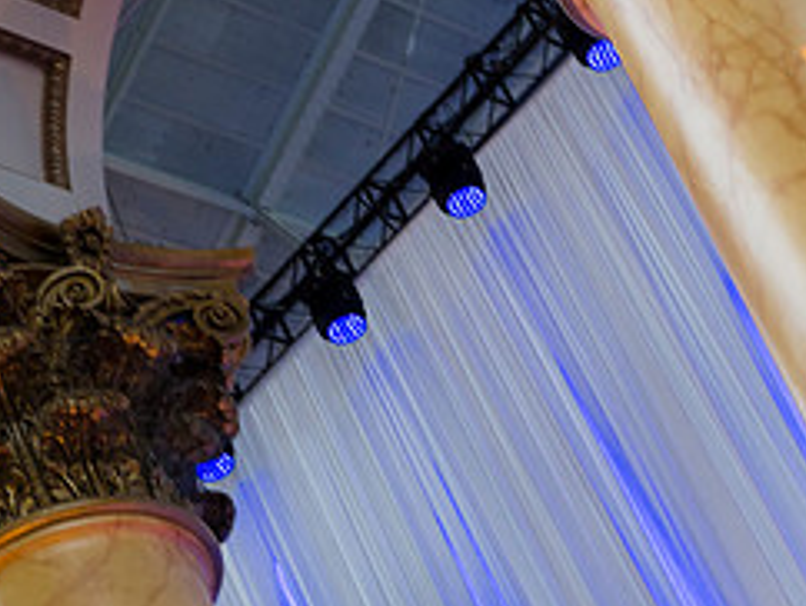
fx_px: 4242
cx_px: 814
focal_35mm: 182
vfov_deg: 8.2
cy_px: 368
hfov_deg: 10.8
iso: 800
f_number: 4
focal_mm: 75
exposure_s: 1/100
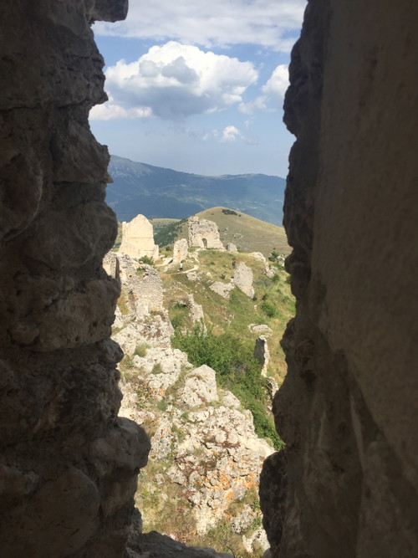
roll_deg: -0.1
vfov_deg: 61.7
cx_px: 209
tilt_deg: -12.4
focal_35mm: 29
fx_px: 467
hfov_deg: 48.2
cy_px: 279
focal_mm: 4.15
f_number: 2.2
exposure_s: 1/2326
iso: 32
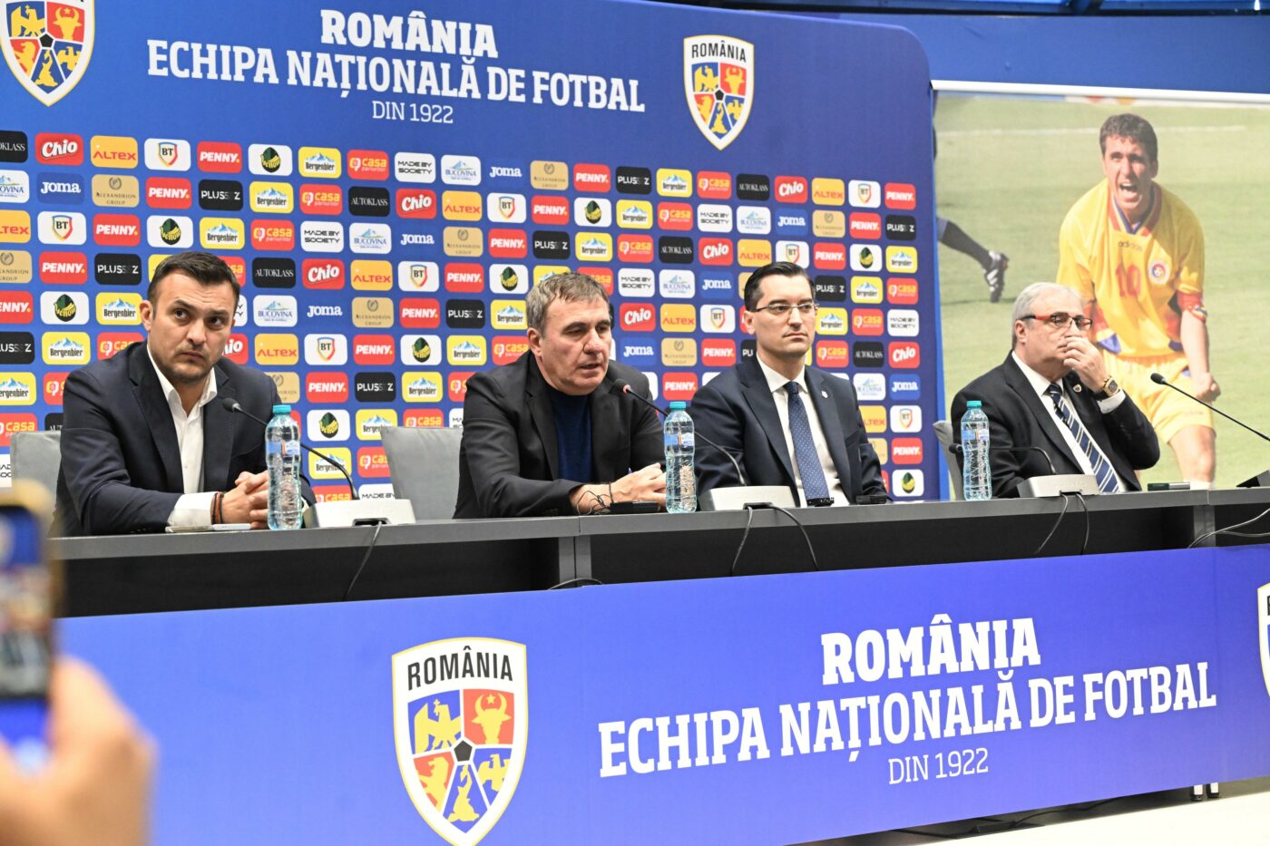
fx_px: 2469
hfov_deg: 28.8
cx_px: 635
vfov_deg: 19.5
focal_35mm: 70
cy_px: 423
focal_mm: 70
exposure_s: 1/250
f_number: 4.5
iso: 8000
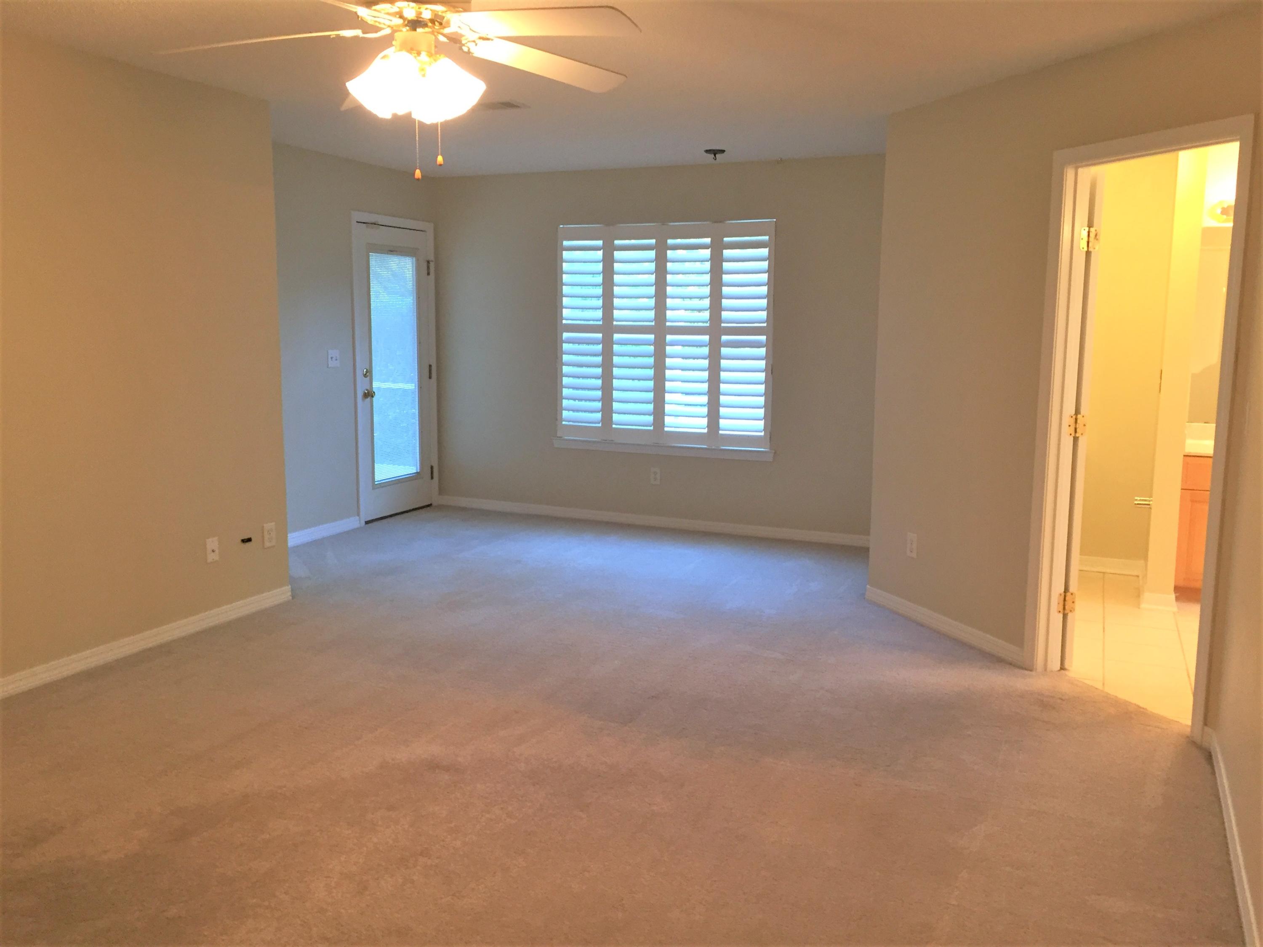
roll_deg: -1.2
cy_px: 474
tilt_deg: -7.6
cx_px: 632
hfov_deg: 61.7
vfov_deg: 48.2
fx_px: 1058
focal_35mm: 29
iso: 125
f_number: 2.2
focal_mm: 4.15
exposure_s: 1/30
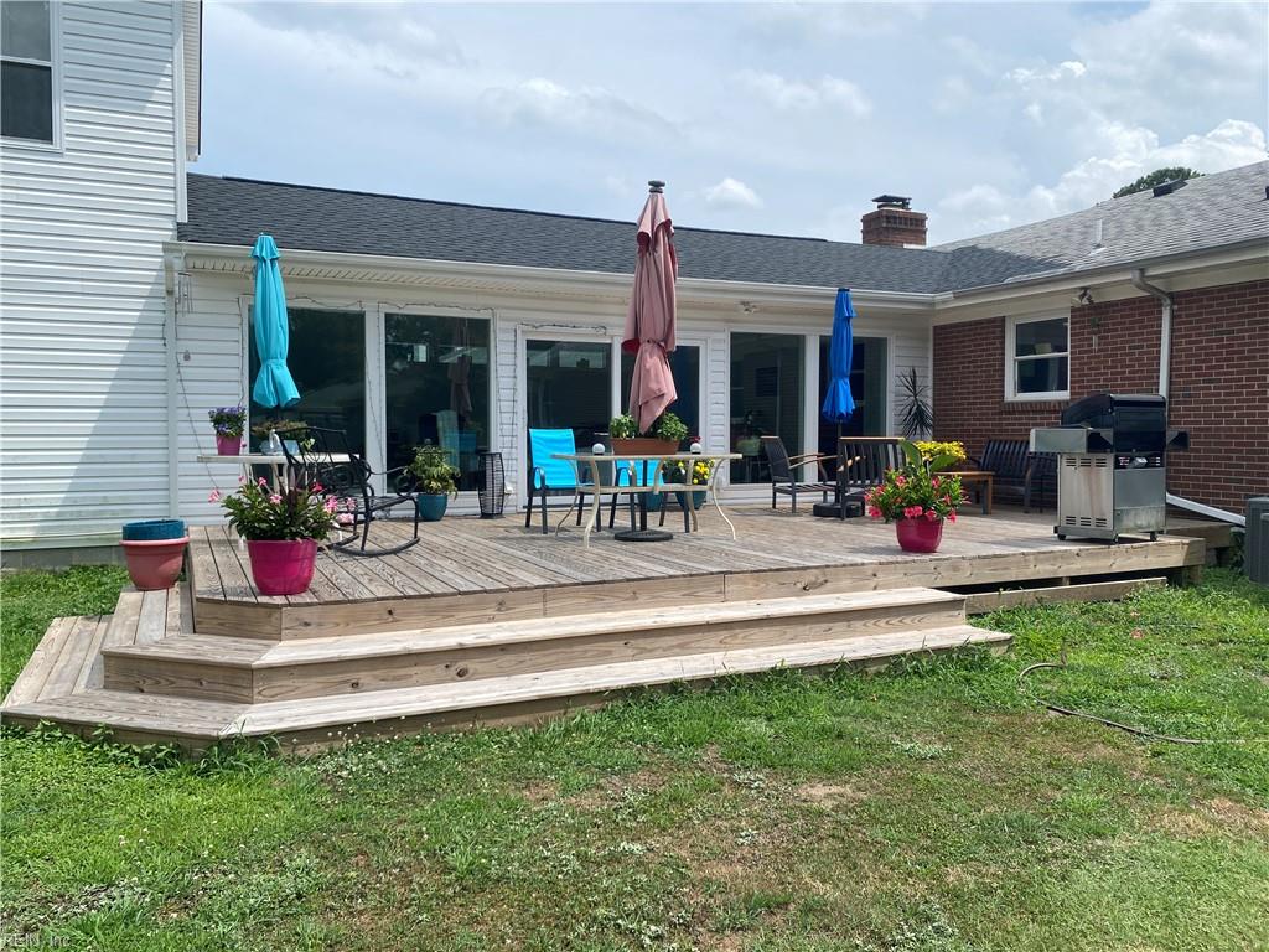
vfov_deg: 53.1
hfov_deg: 67.3
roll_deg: +0.5
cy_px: 476
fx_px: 953
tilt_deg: -1.8
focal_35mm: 26
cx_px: 634
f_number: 1.8
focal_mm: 4.25
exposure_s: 1/4115
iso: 32
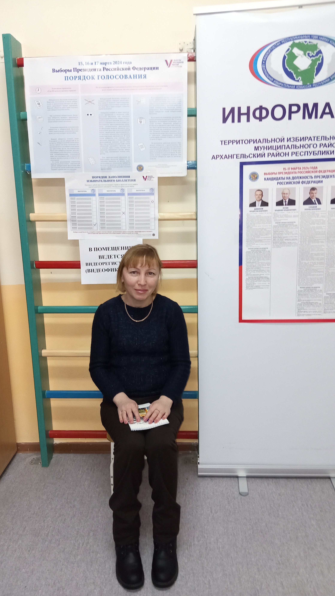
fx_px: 442
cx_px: 153
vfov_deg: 67.9
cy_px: 300
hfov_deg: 41.5
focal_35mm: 28
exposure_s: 1/25
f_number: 1.8
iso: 1125
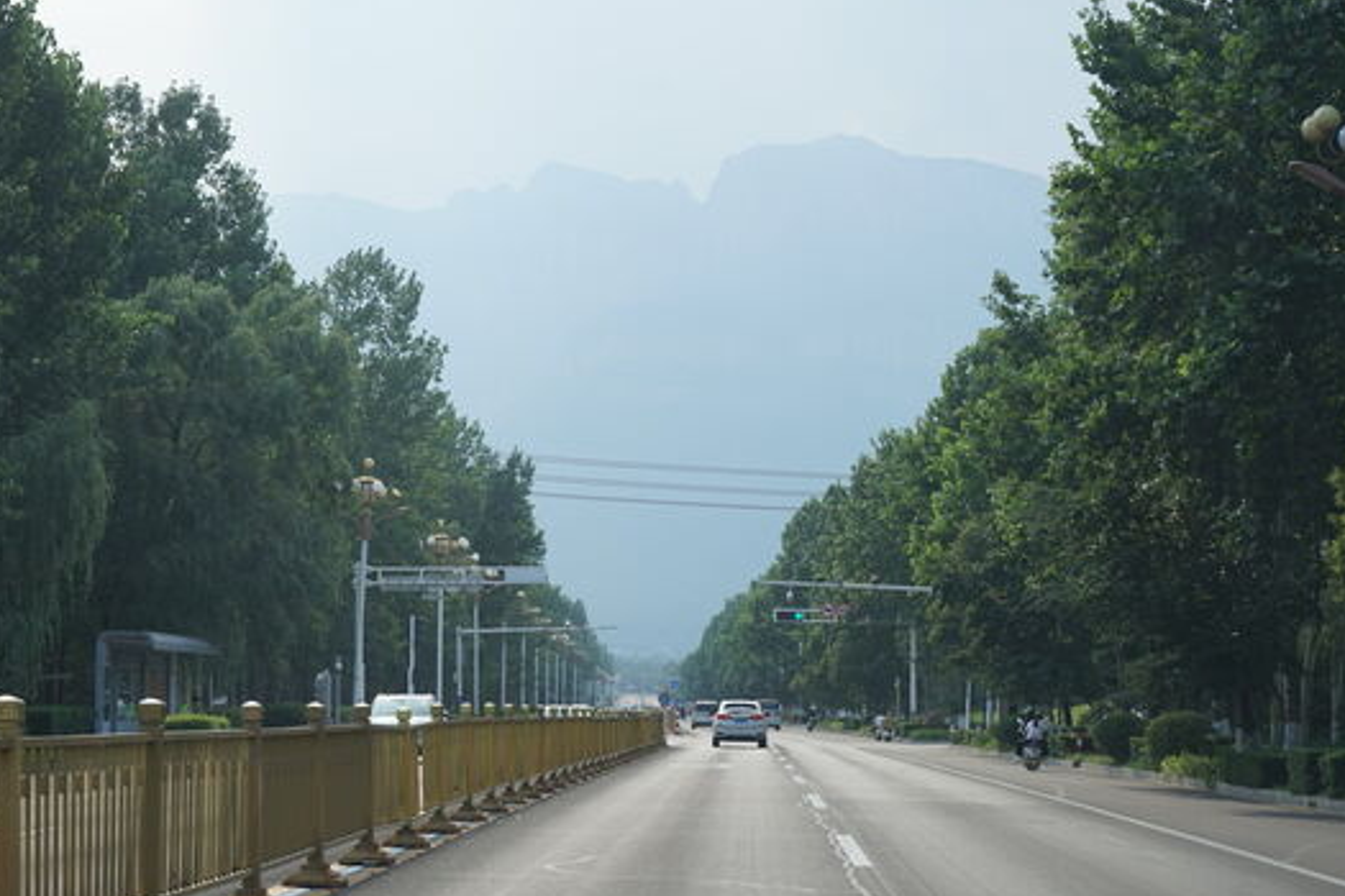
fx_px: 3175
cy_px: 511
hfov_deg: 23.9
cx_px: 676
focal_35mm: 85
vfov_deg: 16.1
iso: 100
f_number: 6.3
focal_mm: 70
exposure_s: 1/200
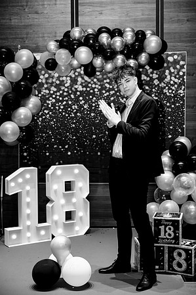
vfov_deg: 38.2
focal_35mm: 52
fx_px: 426
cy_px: 148
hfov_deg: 25.9
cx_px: 98
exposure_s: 1/200
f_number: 2.8
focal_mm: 52
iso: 800
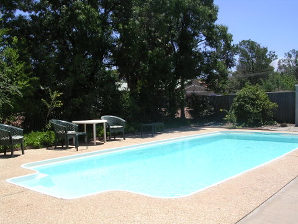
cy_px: 112
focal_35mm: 38
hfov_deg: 49.0
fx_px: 327
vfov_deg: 37.7
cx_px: 149
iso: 100
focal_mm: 5.8
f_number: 5.6
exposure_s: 1/291
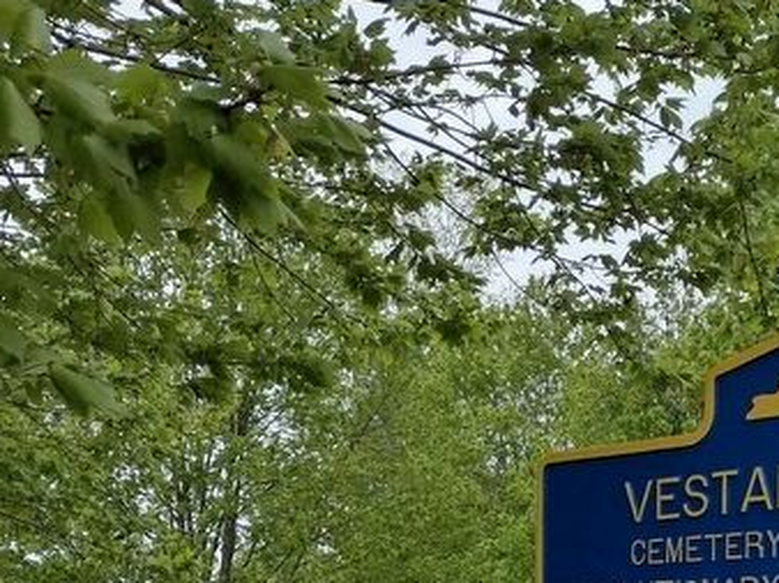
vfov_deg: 21.4
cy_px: 687
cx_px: 553
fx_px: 1439
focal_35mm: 64
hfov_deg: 29.9
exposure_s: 1/1785
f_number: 1.7
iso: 100
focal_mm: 4.71
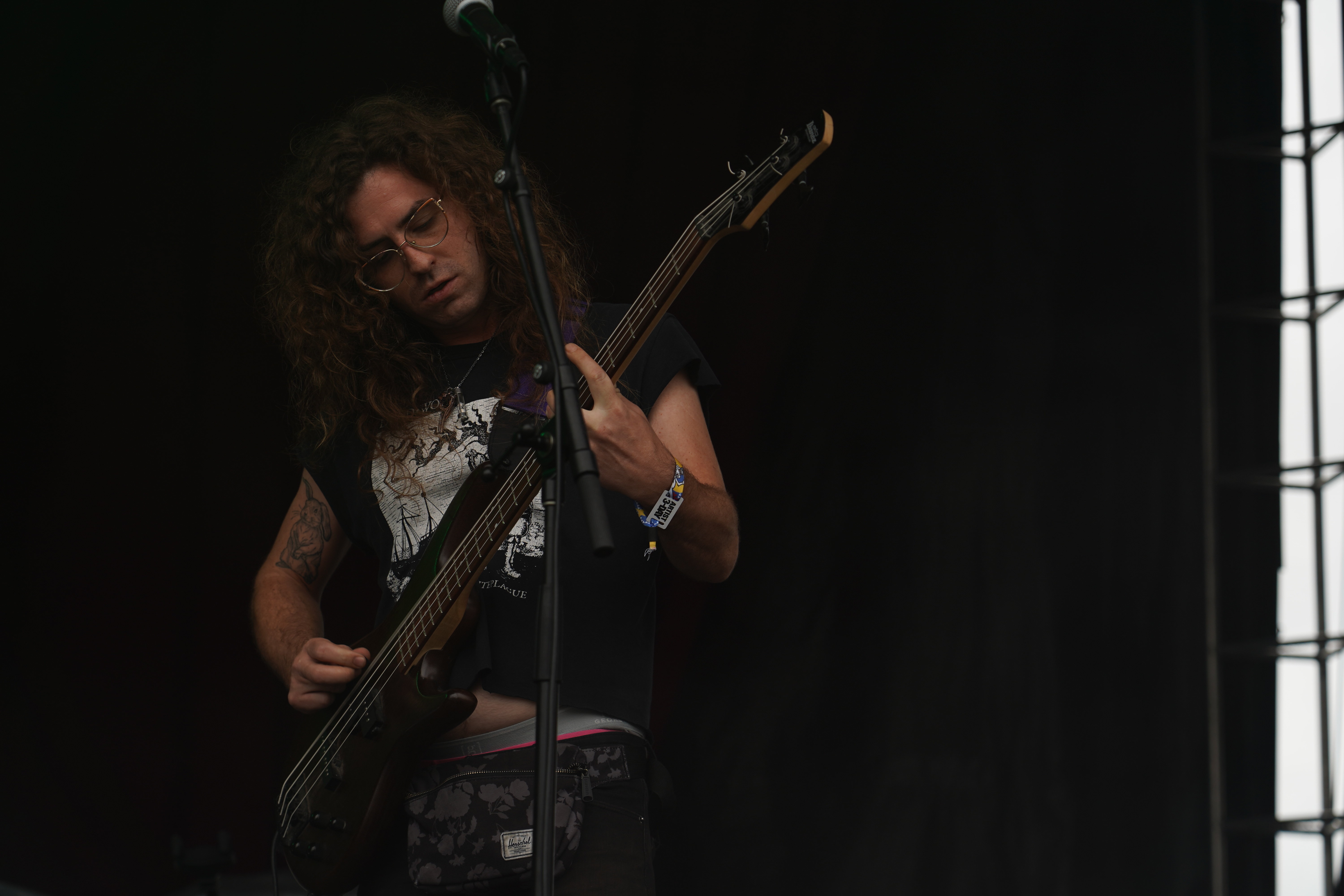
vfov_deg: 13.0
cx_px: 672
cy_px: 448
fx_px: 3920
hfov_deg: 19.5
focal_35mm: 105
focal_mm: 105
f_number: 5.6
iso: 100
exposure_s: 1/250
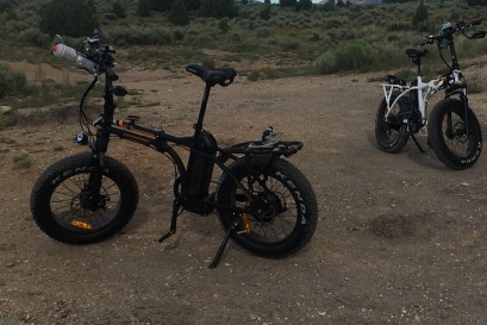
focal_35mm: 59
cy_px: 94
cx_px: 339
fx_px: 798
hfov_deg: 33.5
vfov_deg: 22.9
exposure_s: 1/1221
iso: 25
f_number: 2.2
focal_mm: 4.15
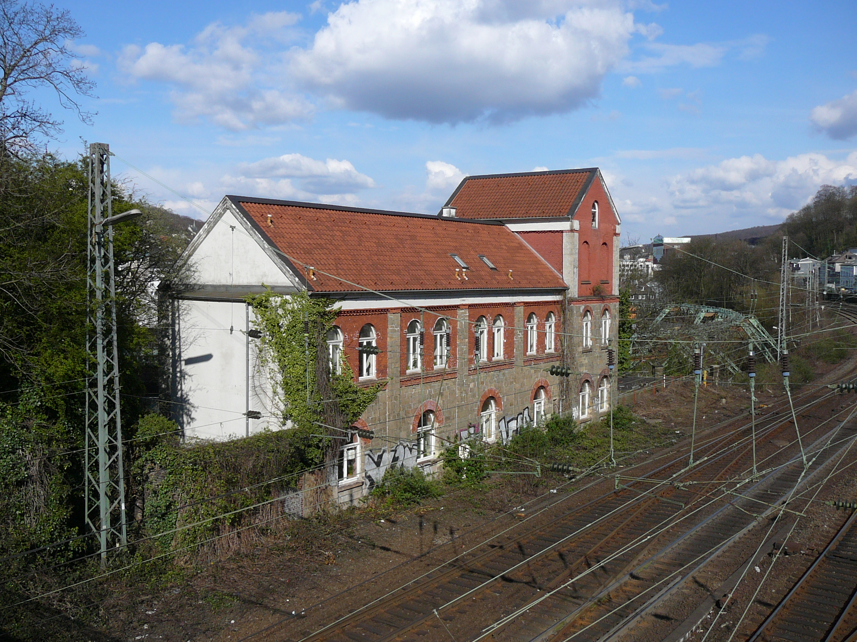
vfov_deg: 40.7
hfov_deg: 52.6
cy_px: 321
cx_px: 428
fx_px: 867
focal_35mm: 35
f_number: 5
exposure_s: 1/500
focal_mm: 5.2
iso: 80
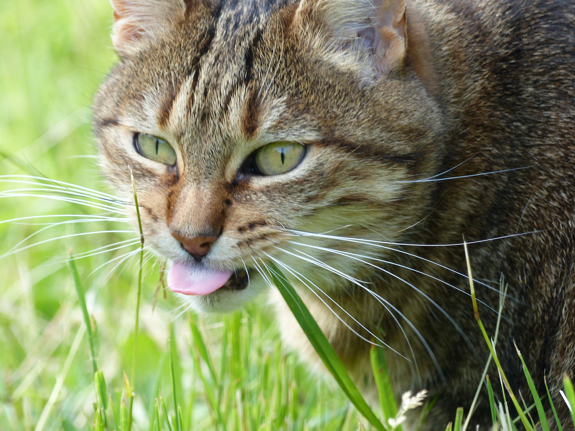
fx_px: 7359
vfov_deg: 3.4
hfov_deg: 4.5
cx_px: 288
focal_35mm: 443
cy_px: 216
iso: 100
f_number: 3.2
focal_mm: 79.8
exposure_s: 1/125
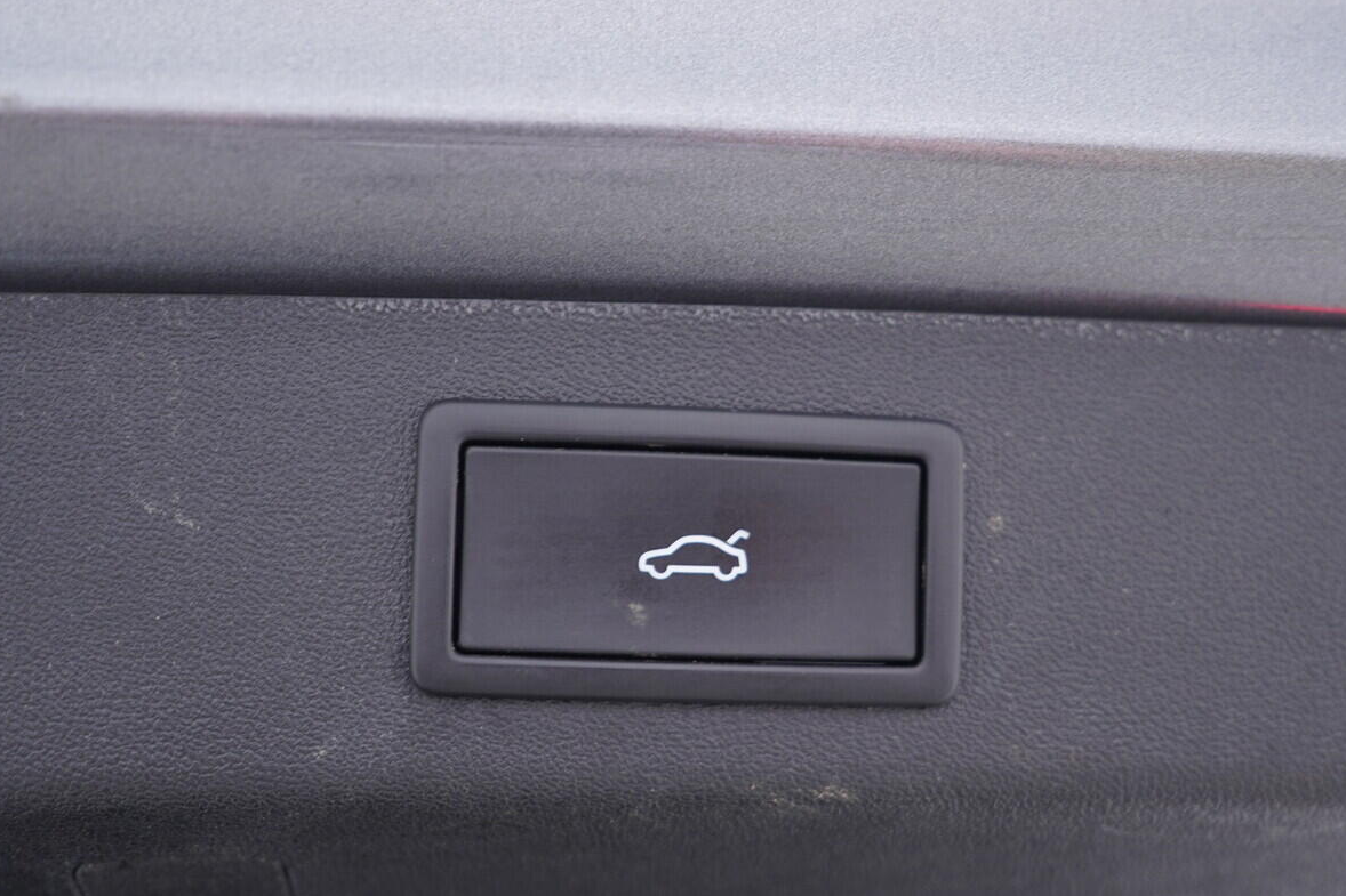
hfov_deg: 44.5
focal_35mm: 44
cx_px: 683
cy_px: 498
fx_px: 1645
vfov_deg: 30.5
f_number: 2.8
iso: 250
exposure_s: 1/40
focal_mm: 24
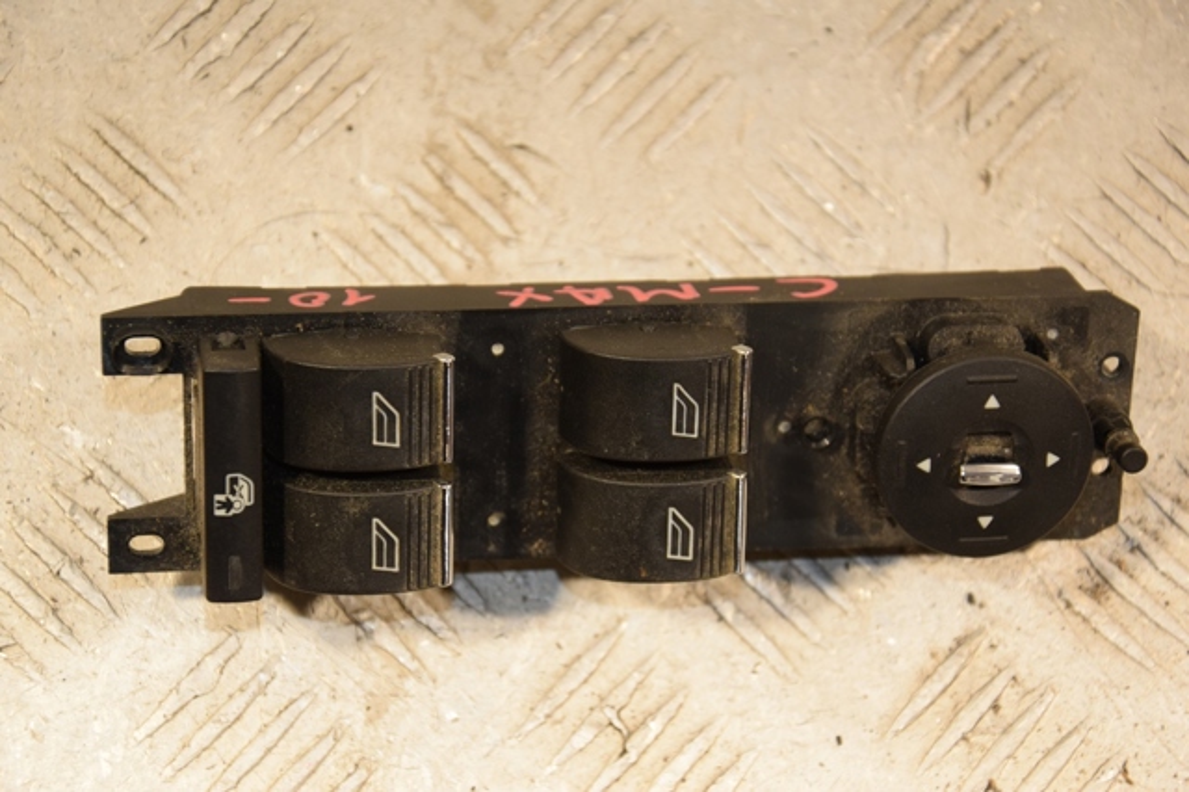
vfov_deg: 13.8
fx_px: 3268
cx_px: 594
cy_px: 396
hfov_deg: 20.6
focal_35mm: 99
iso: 800
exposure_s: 1/200
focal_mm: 66
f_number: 5.3
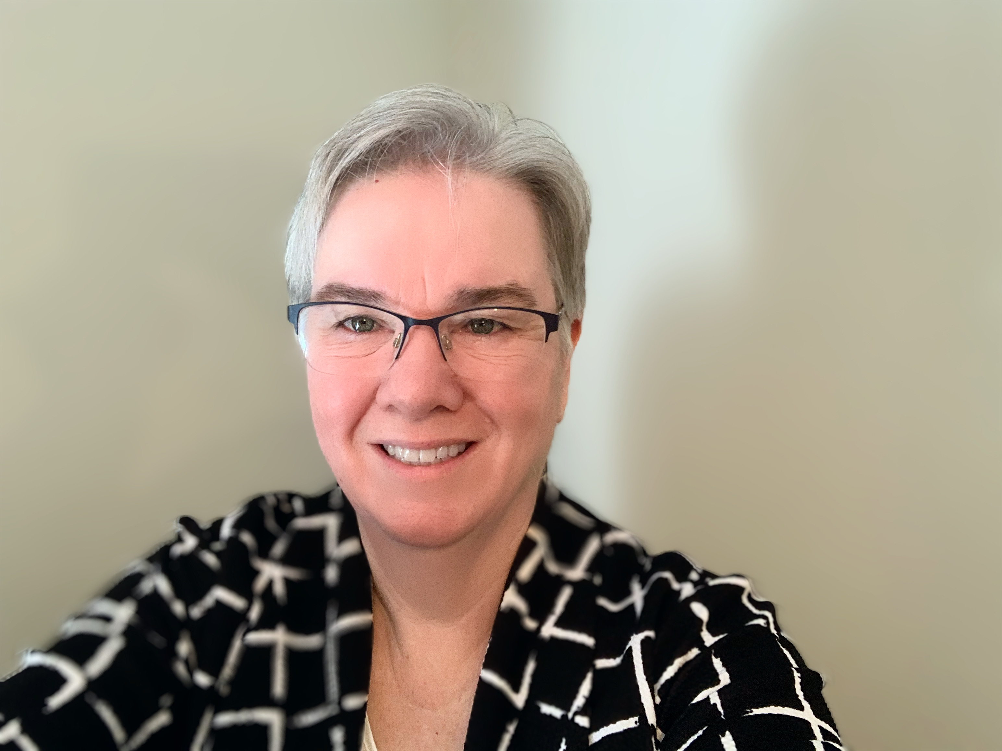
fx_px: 926
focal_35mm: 32
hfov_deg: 56.8
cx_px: 501
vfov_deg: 44.2
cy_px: 376
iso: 250
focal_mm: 2.87
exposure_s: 1/60
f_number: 2.2
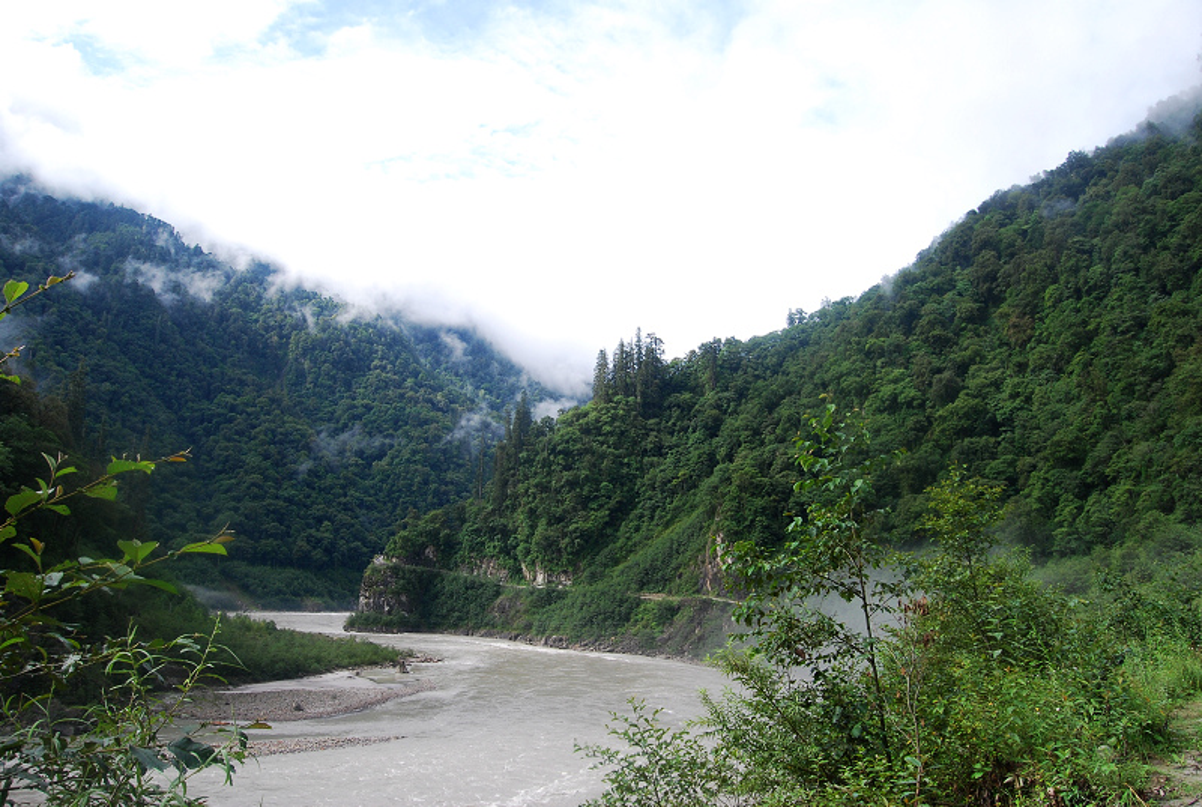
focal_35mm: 27
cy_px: 404
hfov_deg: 67.3
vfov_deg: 48.1
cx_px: 601
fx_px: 903
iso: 200
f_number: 9
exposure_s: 1/125
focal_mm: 18
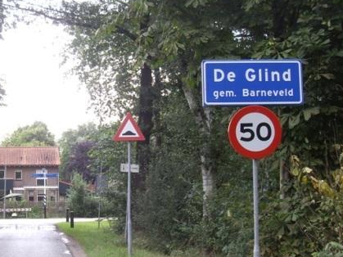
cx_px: 85
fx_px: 575
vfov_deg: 25.2
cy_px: 134
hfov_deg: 32.6
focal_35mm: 58
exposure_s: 1/100
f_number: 2.8
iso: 100
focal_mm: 7.9
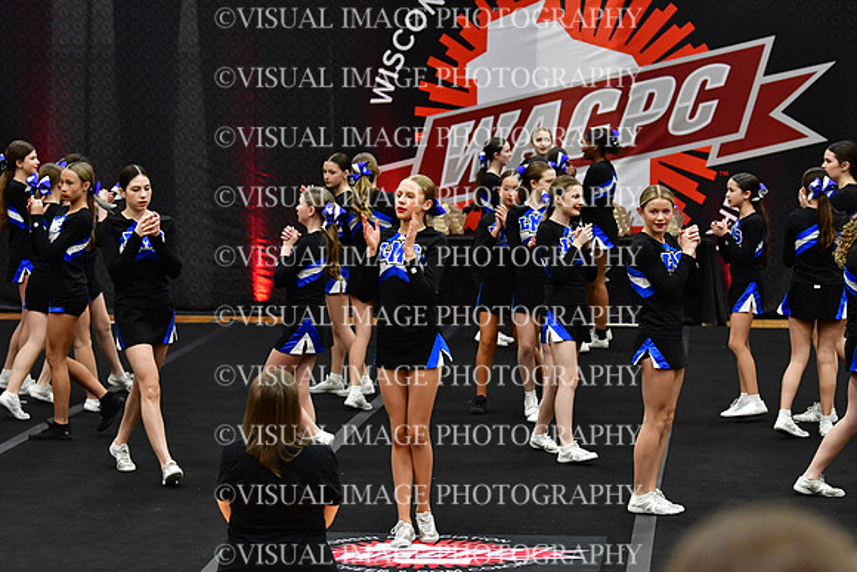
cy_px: 286
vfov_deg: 10.8
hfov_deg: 16.1
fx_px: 3024
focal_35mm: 127
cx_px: 428
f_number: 3.5
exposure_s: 1/500
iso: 4000
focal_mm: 85
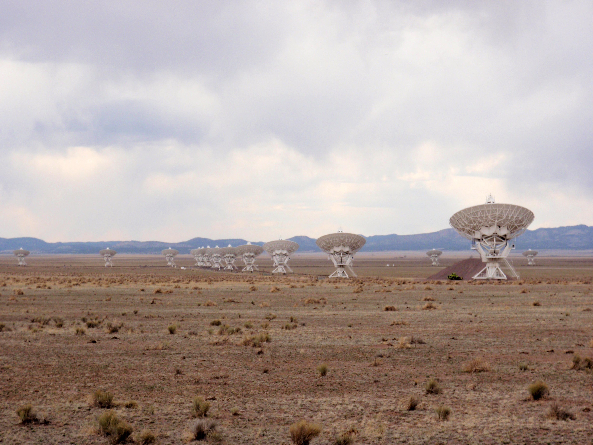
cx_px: 296
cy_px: 222
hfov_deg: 19.3
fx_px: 1747
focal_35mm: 102
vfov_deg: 14.5
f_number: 5.1
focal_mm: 18.2
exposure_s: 1/320
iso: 64
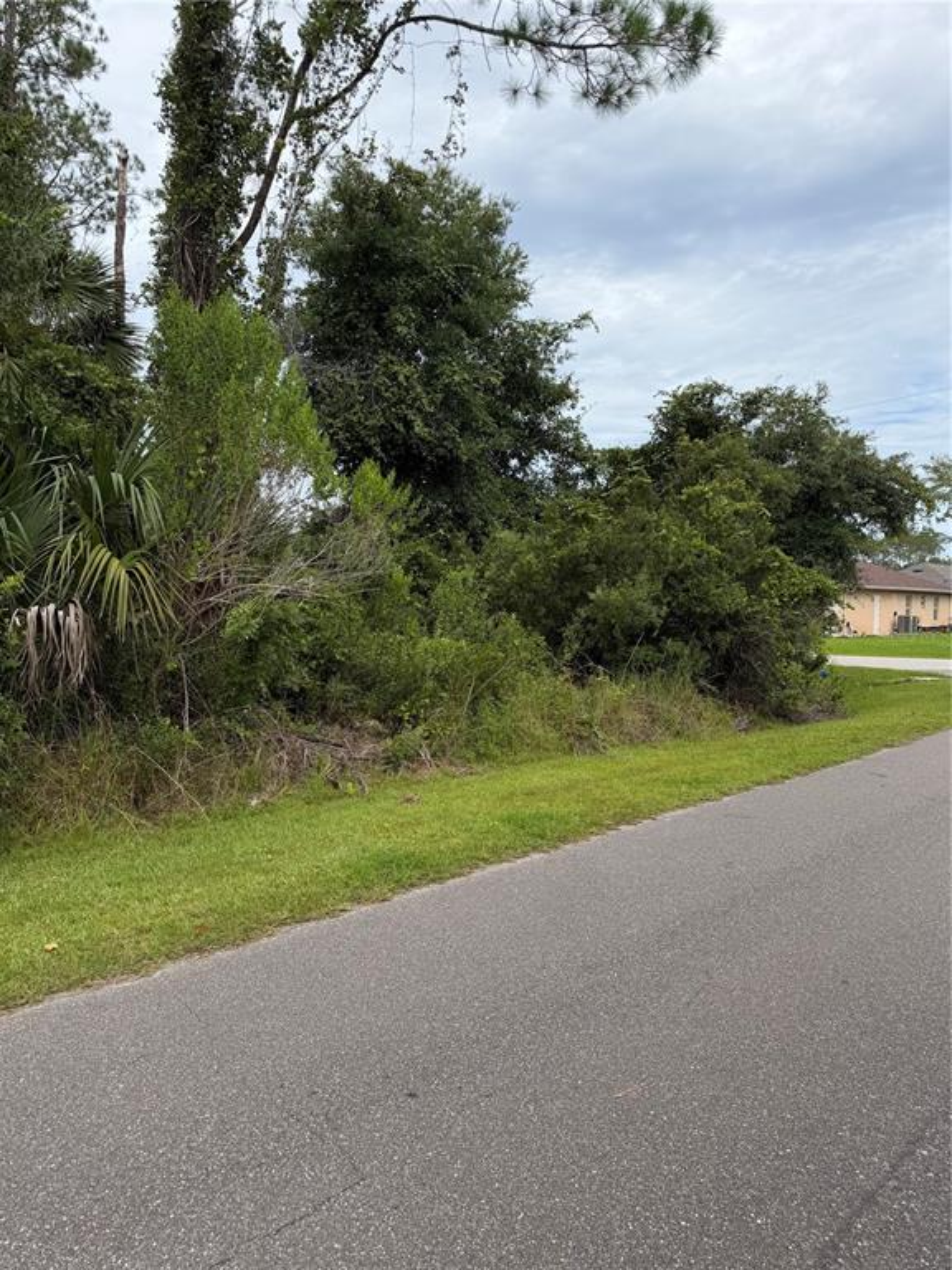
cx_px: 476
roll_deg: -0.4
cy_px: 635
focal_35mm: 24
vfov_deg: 71.6
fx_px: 880
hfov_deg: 56.8
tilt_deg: -1.9
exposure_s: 1/3279
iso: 80
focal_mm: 6.76
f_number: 1.78
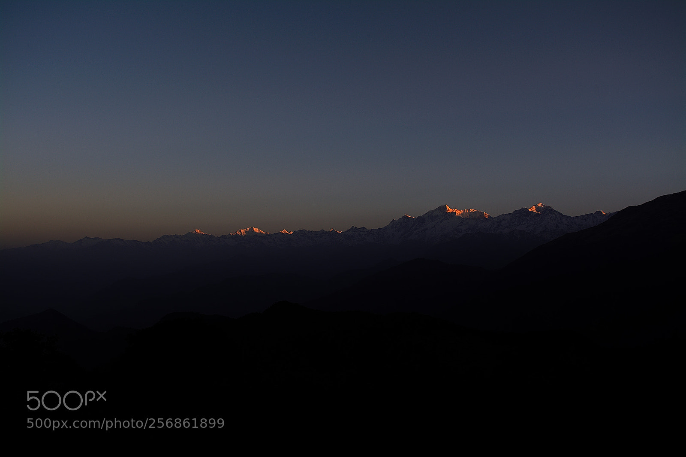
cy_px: 228
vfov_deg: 39.9
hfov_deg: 57.2
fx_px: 628
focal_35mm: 33
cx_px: 343
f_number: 6.3
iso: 100
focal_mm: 22
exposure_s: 1/125
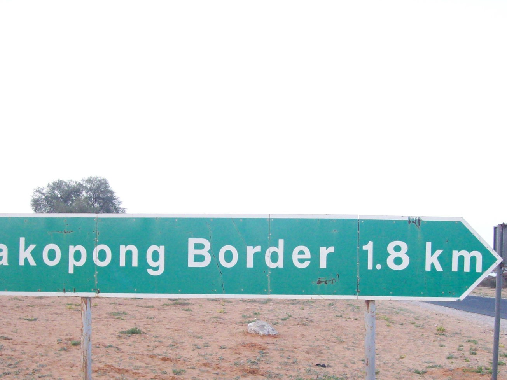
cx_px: 224
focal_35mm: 53
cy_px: 279
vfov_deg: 27.2
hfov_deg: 36.1
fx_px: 776
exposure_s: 1/119
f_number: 2.7
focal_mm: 6
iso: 200
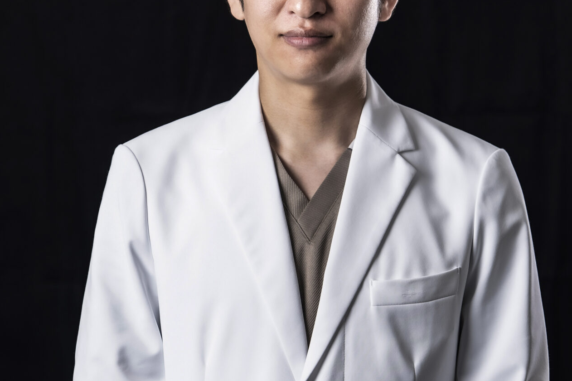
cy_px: 161
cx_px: 304
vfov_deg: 9.7
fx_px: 2256
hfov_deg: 14.5
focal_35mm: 142
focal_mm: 70
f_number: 2.8
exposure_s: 1/125
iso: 125
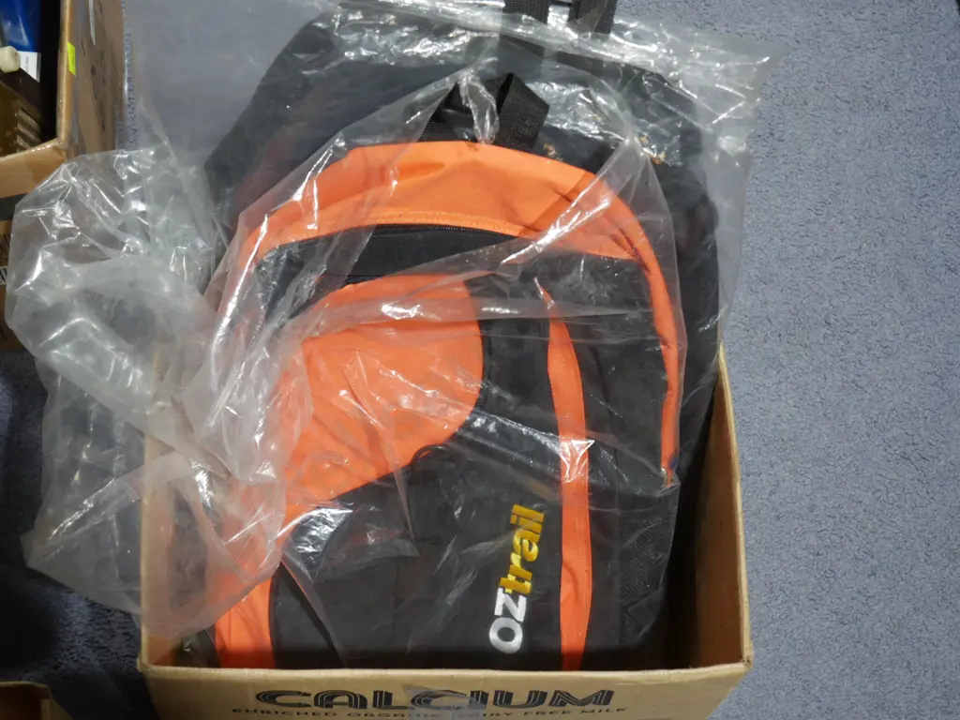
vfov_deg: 23.7
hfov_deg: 31.2
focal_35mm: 62
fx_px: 1719
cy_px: 360
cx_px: 480
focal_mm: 31
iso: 1000
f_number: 5.4
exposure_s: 1/80
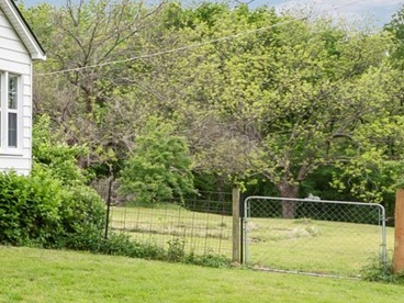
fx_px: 992
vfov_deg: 17.4
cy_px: 154
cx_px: -473
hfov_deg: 16.0
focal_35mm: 85
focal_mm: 16
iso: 200
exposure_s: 1/200
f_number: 9
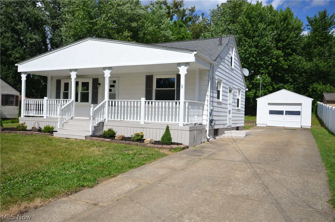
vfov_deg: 43.4
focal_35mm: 30
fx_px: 279
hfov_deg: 62.0
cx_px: 168
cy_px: 111
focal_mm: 20
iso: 100
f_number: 8
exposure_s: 1/250
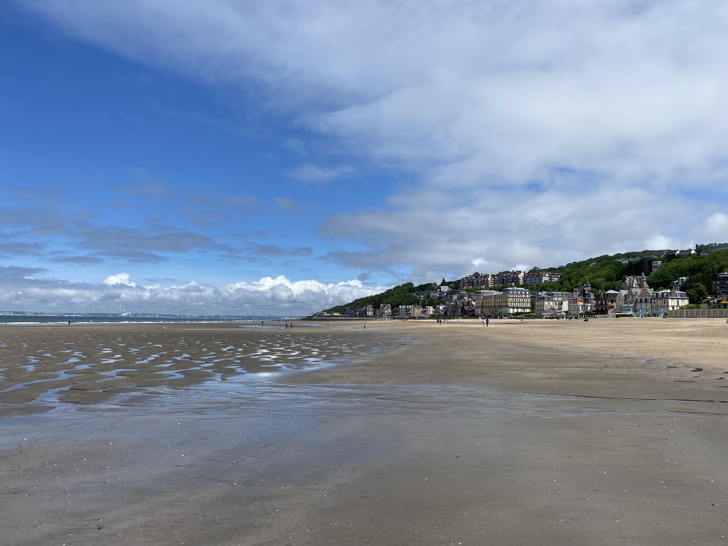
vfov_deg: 53.1
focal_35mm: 26
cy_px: 273
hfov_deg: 67.3
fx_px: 547
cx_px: 364
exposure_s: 1/4808
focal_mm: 4.25
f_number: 1.8
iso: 32
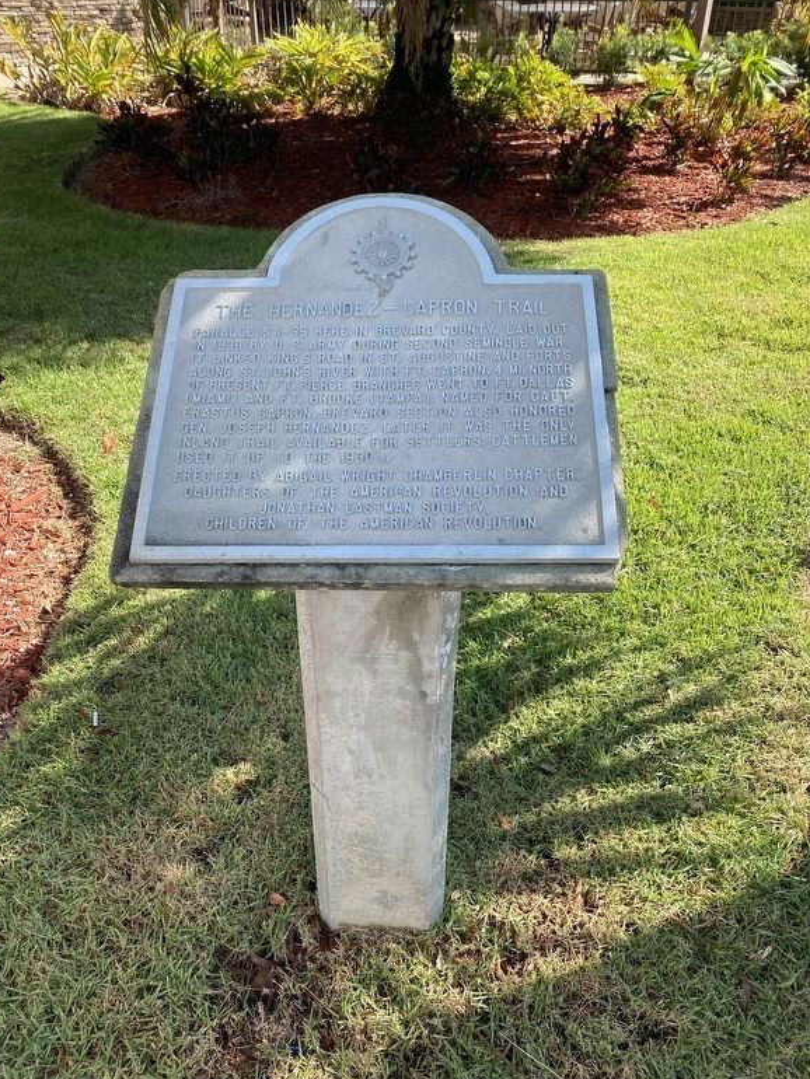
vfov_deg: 65.3
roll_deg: +0.1
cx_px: 404
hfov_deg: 51.4
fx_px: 842
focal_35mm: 27
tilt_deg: -34.0
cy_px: 545
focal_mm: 4.25
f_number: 1.8
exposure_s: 1/898
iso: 32
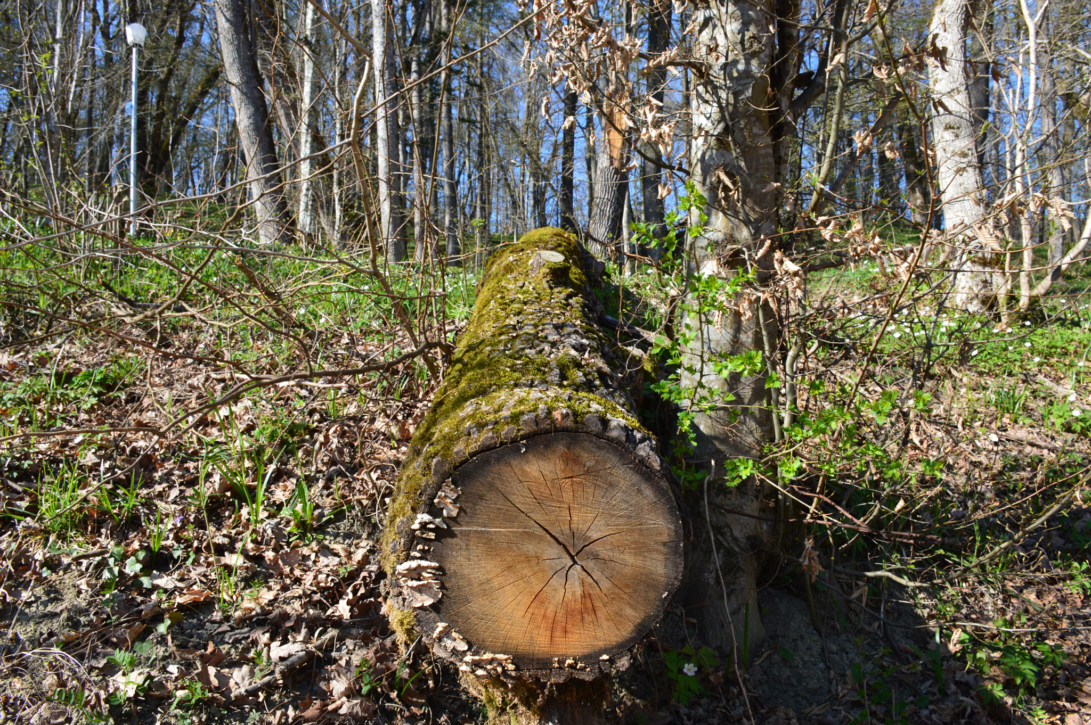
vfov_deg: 47.9
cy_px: 362
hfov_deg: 67.4
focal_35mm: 27
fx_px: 818
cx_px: 546
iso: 400
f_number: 10
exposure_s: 1/250
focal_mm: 18
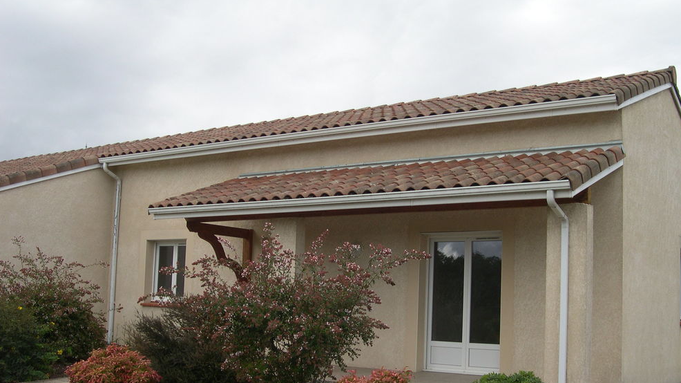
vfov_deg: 28.3
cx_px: 340
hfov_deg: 48.4
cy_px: 219
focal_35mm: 42
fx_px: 758
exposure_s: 1/114
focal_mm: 8
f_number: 7.6
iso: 100
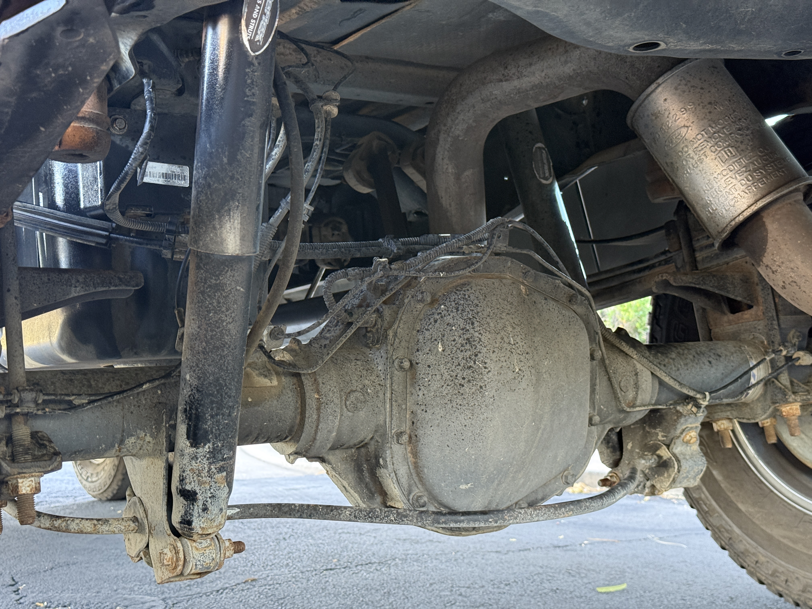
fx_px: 1126
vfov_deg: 30.3
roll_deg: +2.1
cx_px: 406
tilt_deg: +4.4
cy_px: 304
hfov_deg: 39.7
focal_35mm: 48
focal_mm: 6.76
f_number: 1.78
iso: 250
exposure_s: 1/56
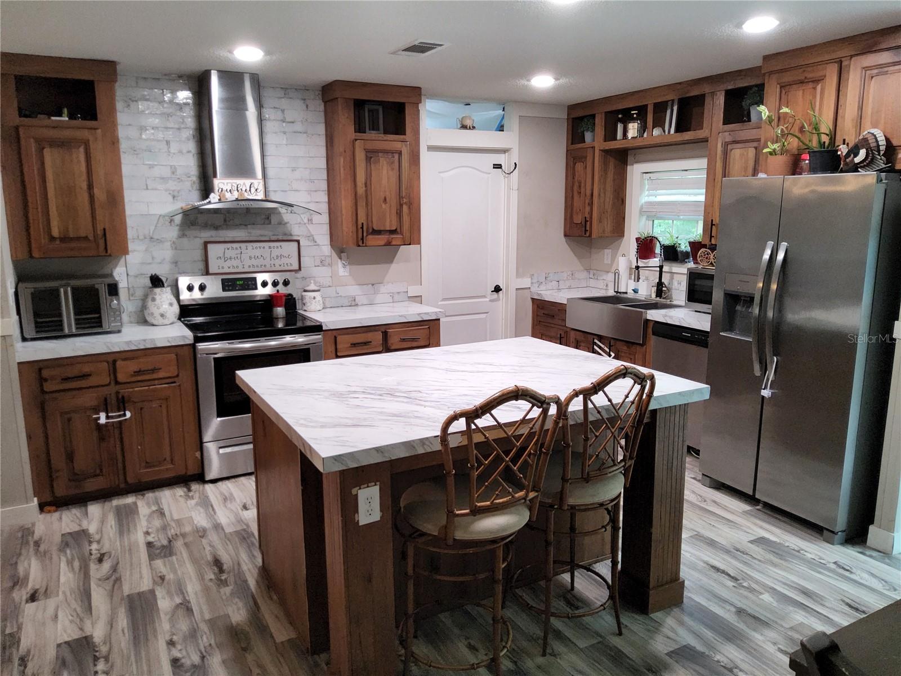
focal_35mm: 25
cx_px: 450
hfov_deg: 69.4
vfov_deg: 54.9
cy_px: 338
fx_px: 651
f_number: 2
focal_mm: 3.08
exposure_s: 1/120
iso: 640
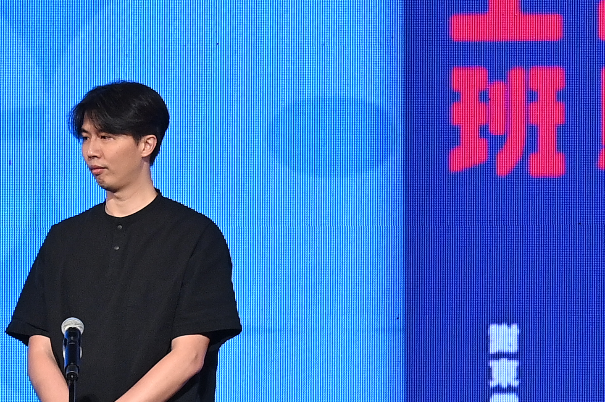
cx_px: -263
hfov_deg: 5.4
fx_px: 6331
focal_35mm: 377
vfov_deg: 3.6
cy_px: 216
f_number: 8
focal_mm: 98
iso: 1600
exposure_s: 1/80
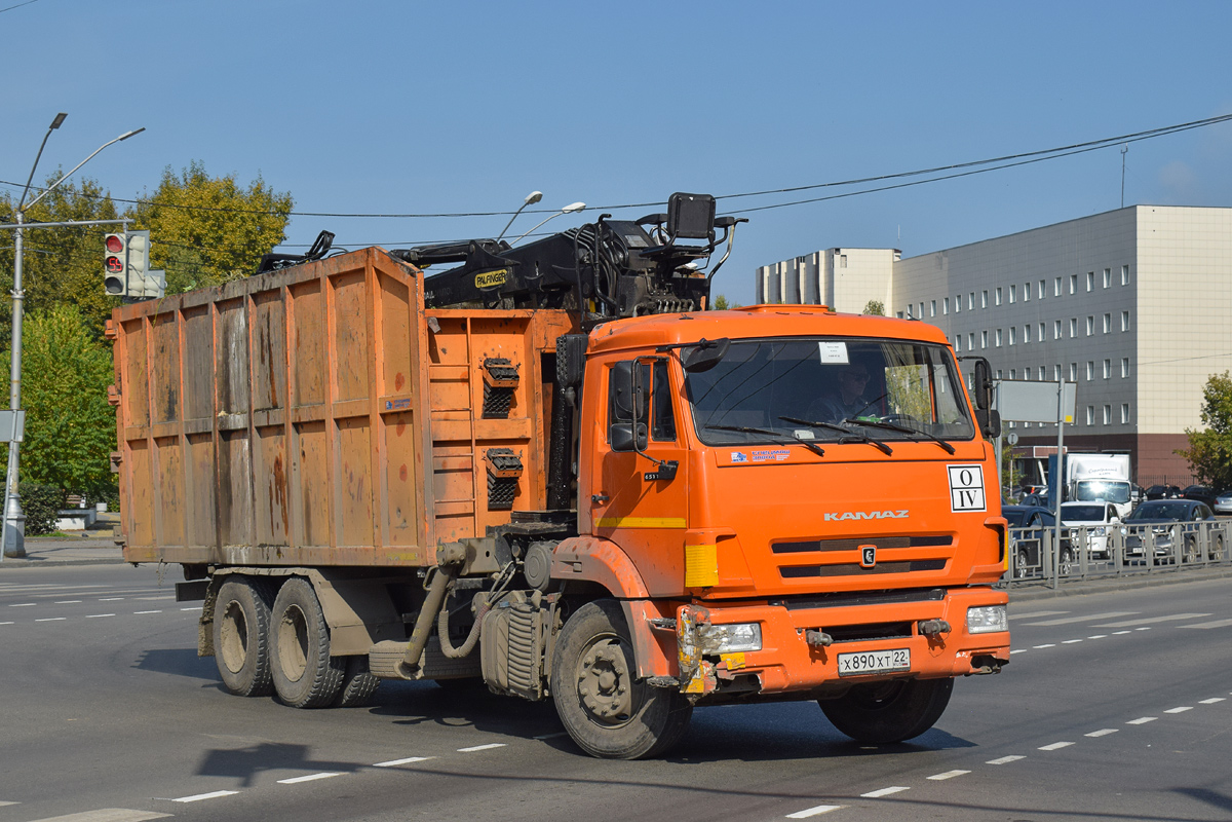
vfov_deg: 22.6
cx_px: 616
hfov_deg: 33.4
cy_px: 411
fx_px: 2053
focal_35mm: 60
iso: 200
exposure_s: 1/1250
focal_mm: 40
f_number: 7.1
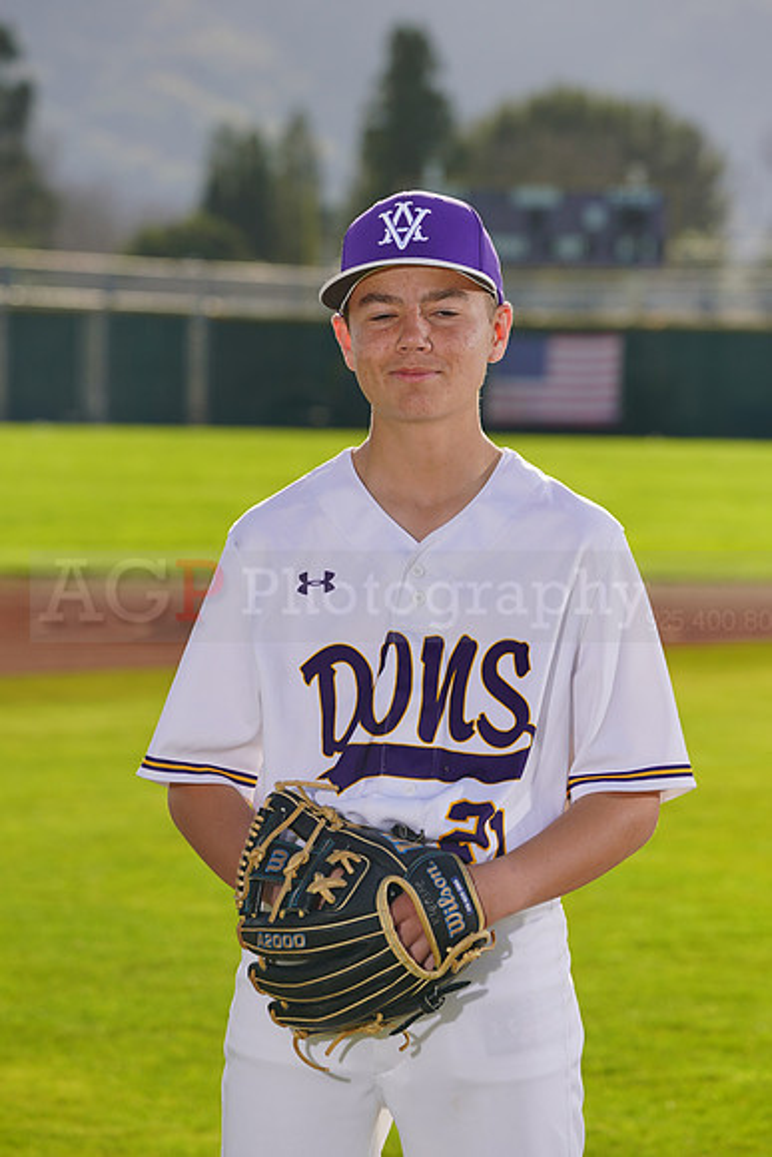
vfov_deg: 10.4
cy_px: 578
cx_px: 386
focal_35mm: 198
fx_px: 6365
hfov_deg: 6.9
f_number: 9
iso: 100
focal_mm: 198
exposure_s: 1/250
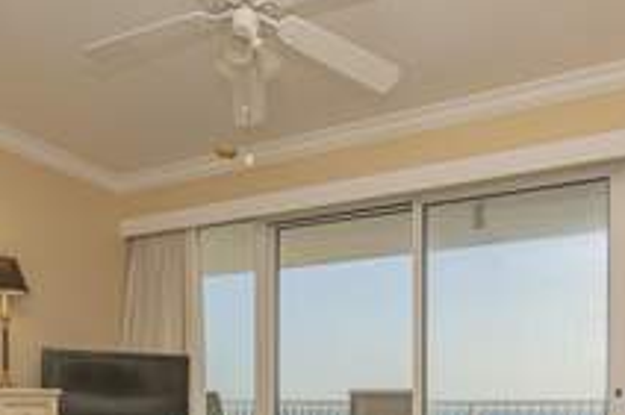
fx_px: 590
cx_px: 327
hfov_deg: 55.8
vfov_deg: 35.3
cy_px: 411
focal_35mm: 34
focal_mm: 10
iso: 400
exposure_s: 1/60
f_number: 11
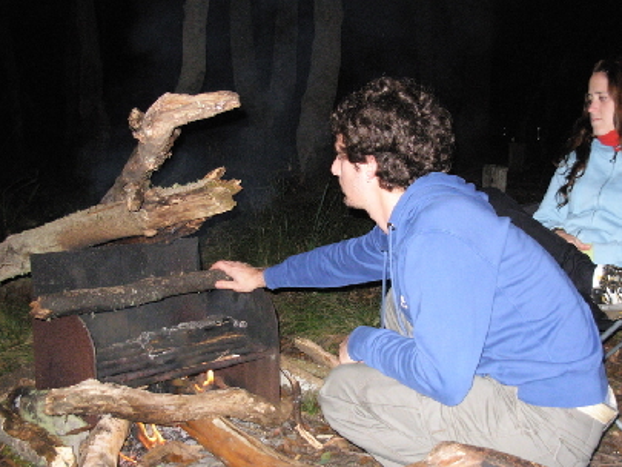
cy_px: 266
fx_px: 809
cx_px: 327
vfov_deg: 32.2
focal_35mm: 45
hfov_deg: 42.1
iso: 400
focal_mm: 6.3
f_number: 2.9
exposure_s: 1/161
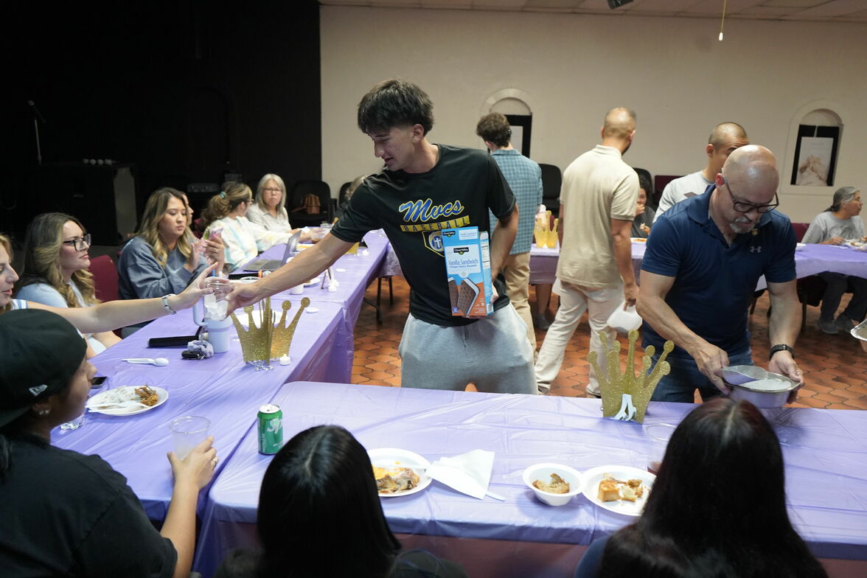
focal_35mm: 28
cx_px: 434
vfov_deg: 46.4
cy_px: 289
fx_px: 674
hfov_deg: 65.5
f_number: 4
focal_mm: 28
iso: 5000
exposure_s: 1/160
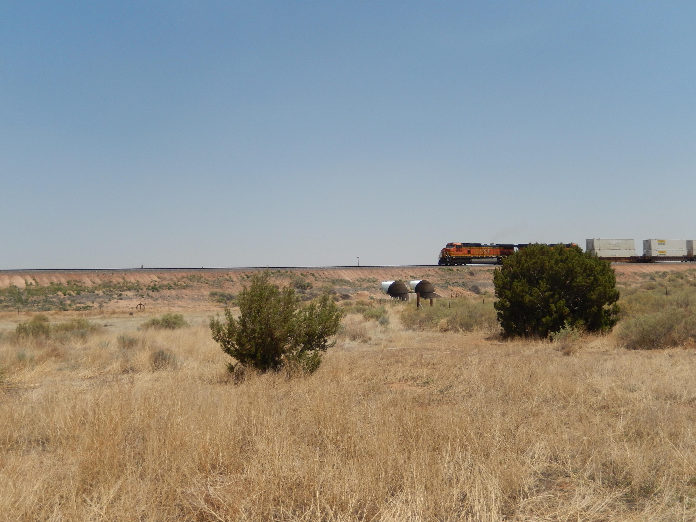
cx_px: 348
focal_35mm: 36
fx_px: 724
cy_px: 261
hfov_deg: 51.4
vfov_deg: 39.7
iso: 125
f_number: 8
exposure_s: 1/500
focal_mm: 6.5
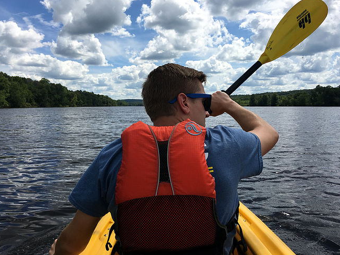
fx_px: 295
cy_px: 126
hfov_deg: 60.0
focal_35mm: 30
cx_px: 170
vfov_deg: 46.8
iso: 25
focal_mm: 4.15
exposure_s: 1/2959
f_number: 2.2
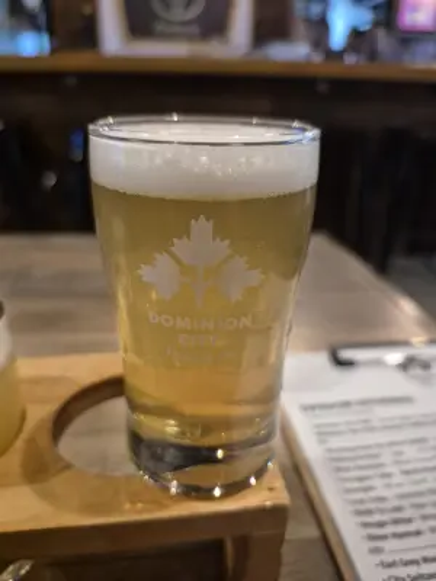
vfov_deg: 73.9
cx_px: 218
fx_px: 386
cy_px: 290
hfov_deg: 58.9
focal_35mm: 23
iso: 800
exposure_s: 1/60
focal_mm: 5.4
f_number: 1.8
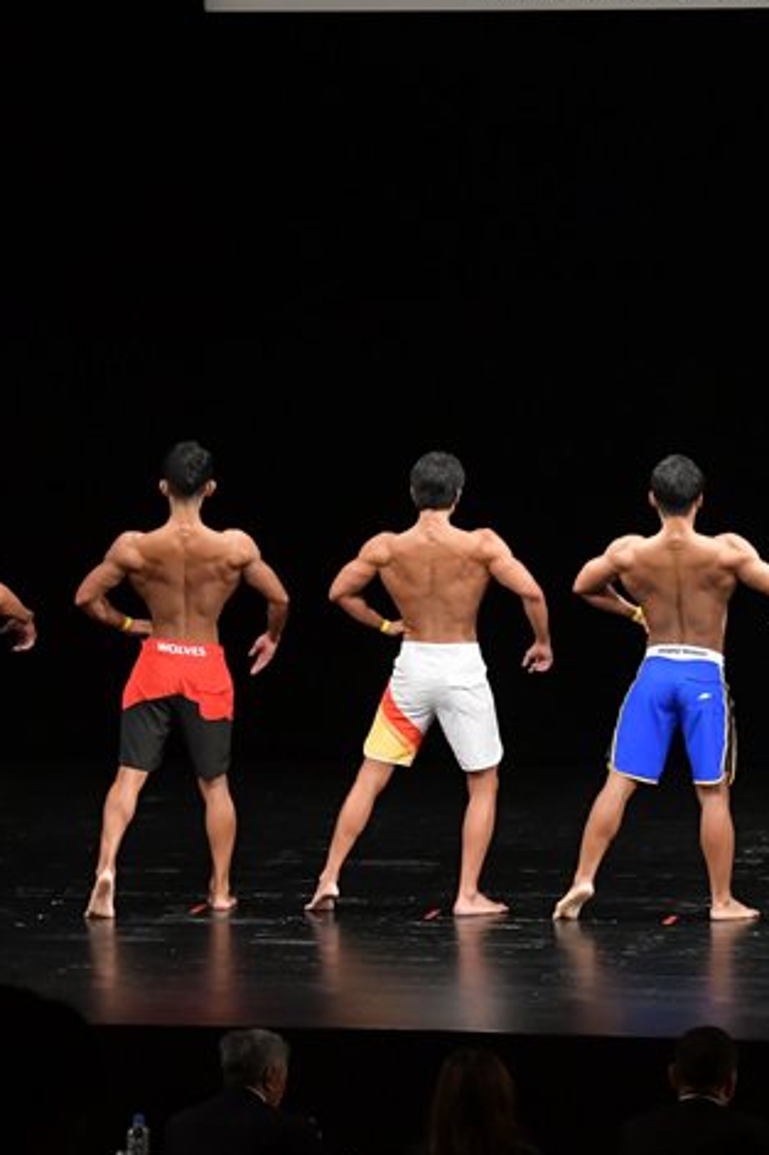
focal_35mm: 193
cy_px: 580
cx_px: 429
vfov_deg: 10.7
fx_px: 6188
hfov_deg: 7.1
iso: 3200
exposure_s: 1/400
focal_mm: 78
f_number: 5.6
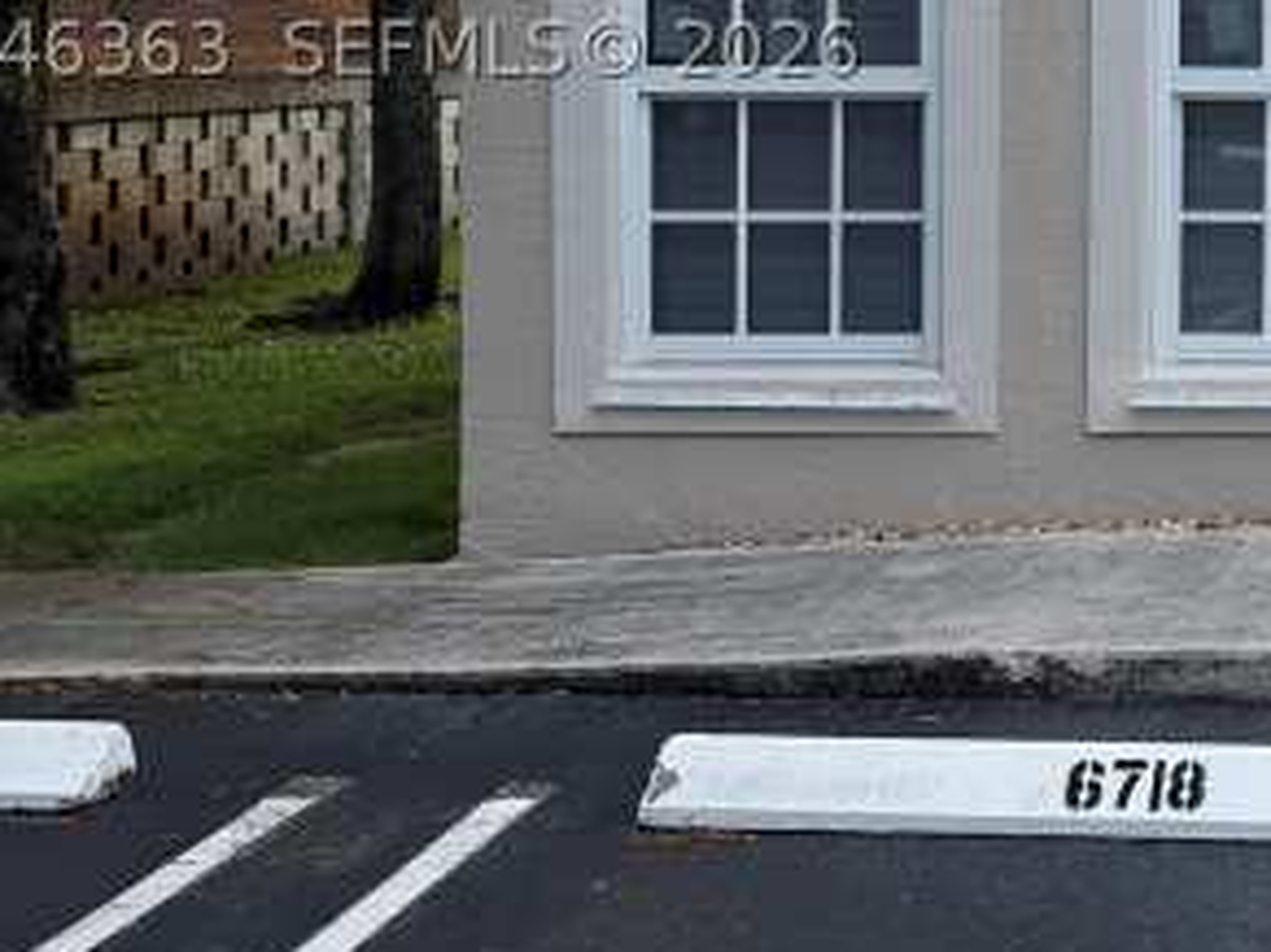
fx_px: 2422
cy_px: 48
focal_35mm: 66
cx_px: 1529
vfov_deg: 21.6
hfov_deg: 26.2
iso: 100
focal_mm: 6.76
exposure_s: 1/2053
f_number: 1.78
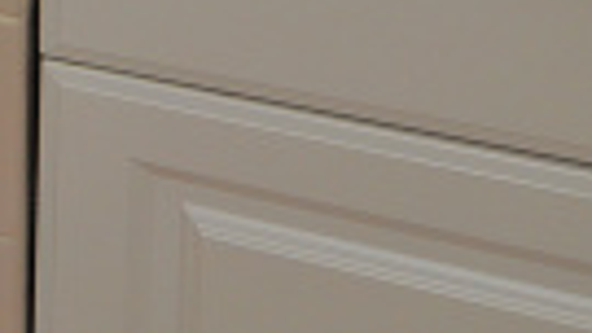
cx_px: -579
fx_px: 1397
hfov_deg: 17.5
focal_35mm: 89
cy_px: -493
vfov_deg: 11.2
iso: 200
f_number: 4
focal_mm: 12
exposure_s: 1/60
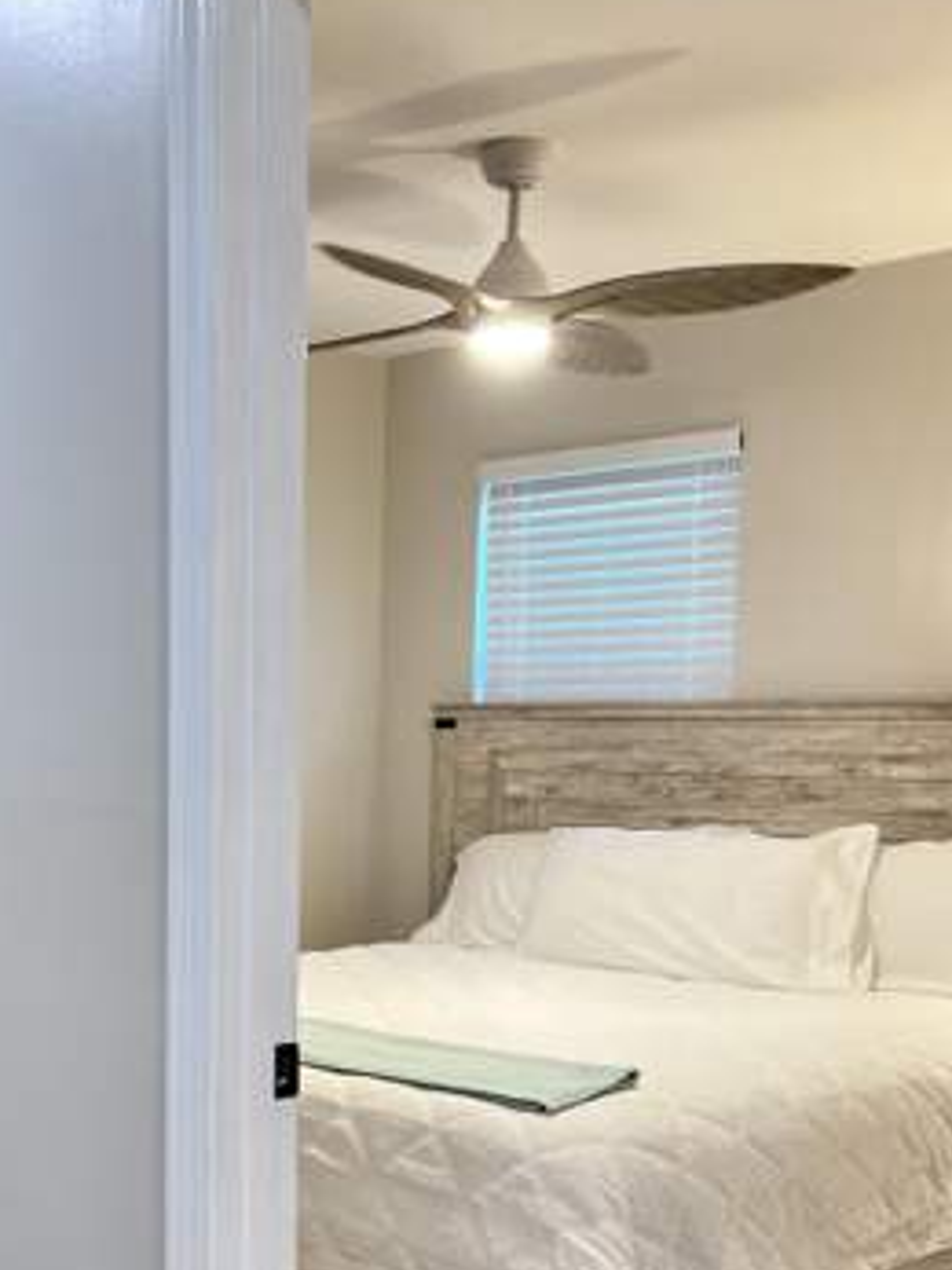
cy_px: 944
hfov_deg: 29.6
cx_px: 194
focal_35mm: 48
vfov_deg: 38.7
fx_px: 1761
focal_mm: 5.7
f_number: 1.5
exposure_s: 1/120
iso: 125
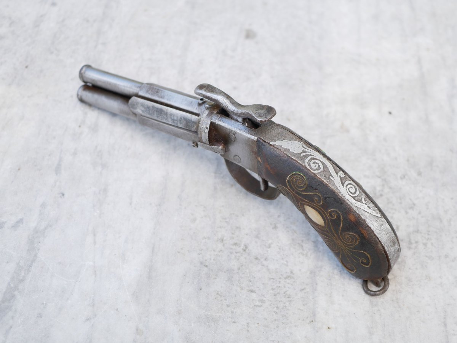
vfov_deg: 24.4
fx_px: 792
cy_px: 172
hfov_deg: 32.2
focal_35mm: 60
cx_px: 228
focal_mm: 30
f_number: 3.5
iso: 200
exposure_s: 1/125
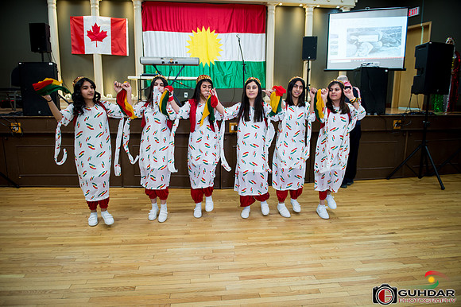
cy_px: 154
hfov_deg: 69.4
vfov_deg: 49.5
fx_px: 333
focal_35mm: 26
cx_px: 230
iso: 560
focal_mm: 26
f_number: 2.8
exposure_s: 1/200
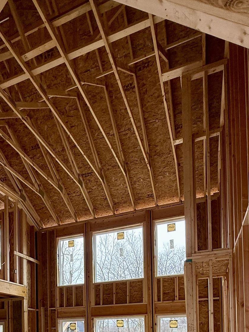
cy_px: 333
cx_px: 90
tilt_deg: +1.7
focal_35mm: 29
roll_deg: +1.0
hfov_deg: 47.7
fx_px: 278
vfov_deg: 49.9
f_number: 2.2
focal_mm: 2.22
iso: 80
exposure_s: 1/99
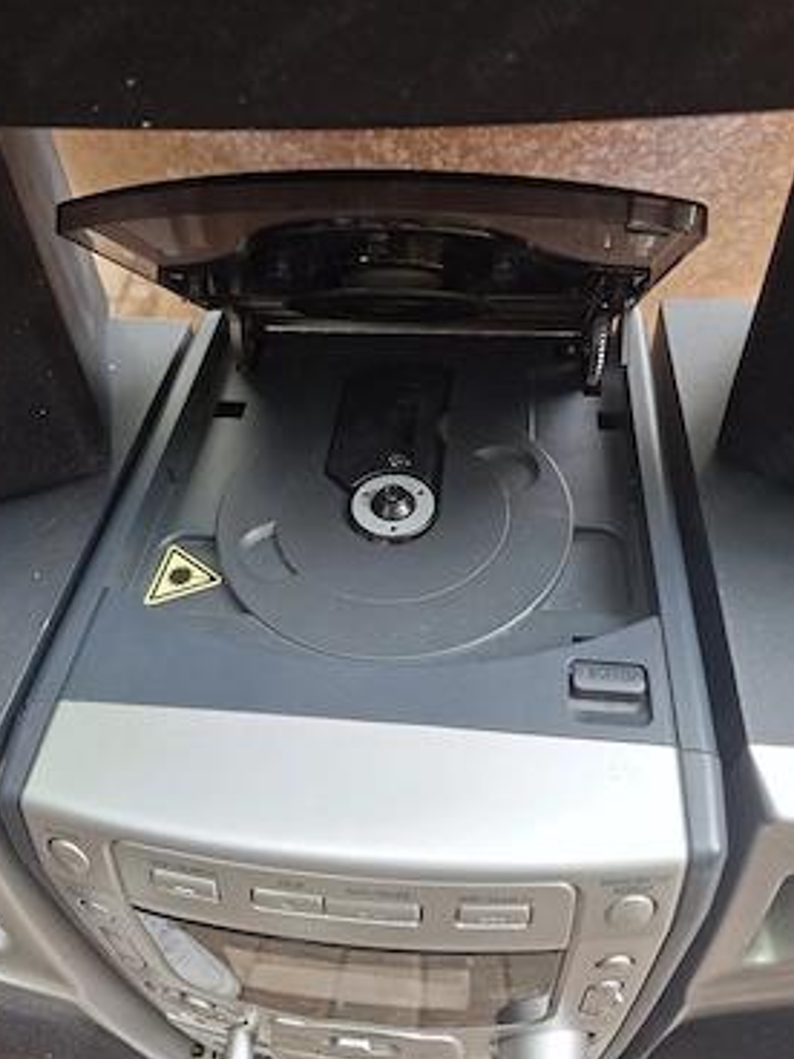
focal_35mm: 25
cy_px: 495
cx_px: 391
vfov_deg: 69.3
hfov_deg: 54.9
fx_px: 765
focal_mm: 5.54
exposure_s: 1/100
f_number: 1.8
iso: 320
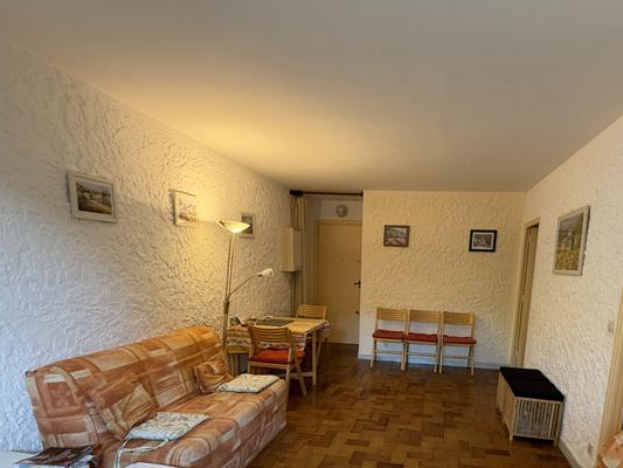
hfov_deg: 77.8
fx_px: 378
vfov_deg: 61.0
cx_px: 382
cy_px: 332
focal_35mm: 21
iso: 320
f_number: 2.2
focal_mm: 2.22
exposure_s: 1/80
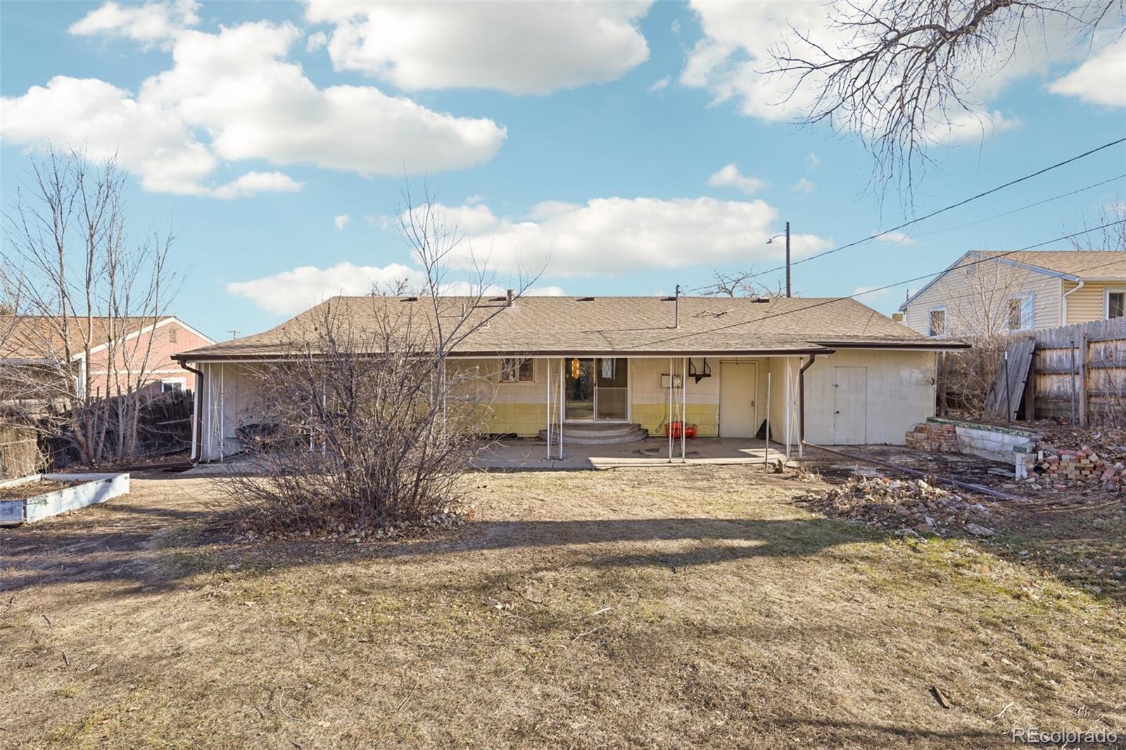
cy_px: 375
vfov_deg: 64.5
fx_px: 594
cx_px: 563
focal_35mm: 19
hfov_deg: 86.9
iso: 64
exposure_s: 1/80
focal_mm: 19
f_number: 8
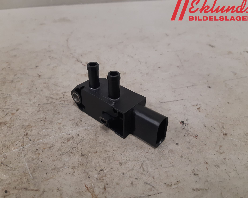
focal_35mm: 28
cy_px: 100
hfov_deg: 62.1
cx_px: 116
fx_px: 206
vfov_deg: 51.5
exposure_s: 1/50
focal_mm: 3.93
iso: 160
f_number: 1.7
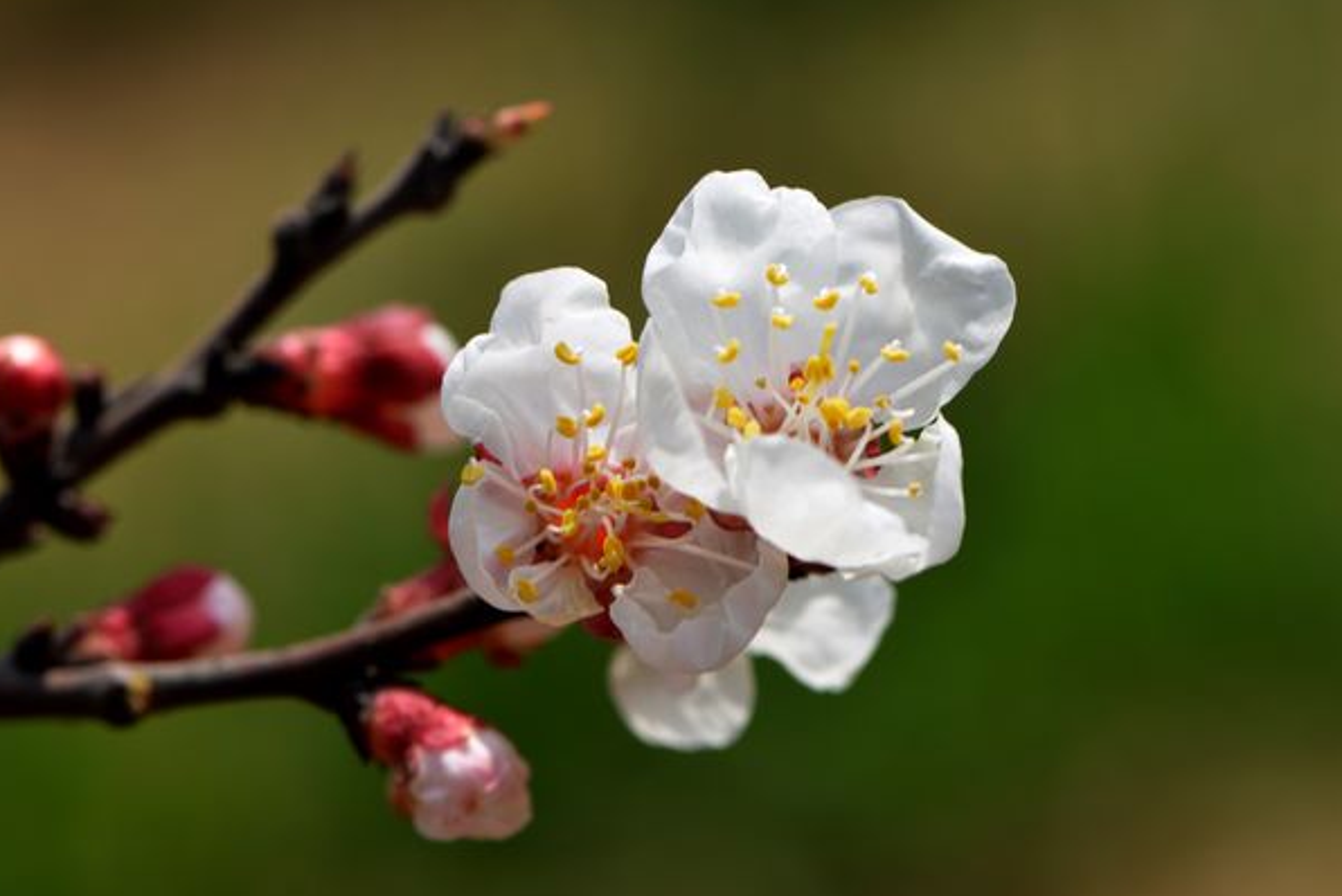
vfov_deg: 9.7
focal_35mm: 141
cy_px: 504
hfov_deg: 14.5
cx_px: 520
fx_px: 5258
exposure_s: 1/160
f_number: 6.3
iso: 100
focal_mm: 105
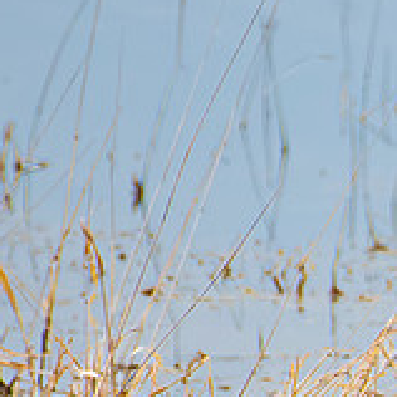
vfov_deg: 0.5
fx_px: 44492
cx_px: 658
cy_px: 466
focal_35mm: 3429
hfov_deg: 0.5
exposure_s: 1/2500
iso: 640
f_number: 5.6
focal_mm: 500
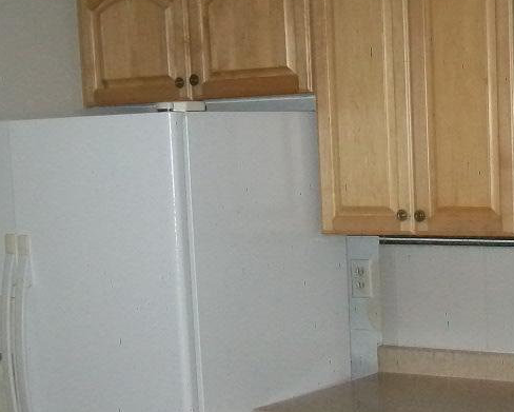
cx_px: 453
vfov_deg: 17.1
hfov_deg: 21.5
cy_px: 456
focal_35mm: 87
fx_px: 1324
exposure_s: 1/60
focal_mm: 6.1
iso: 160
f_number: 2.7
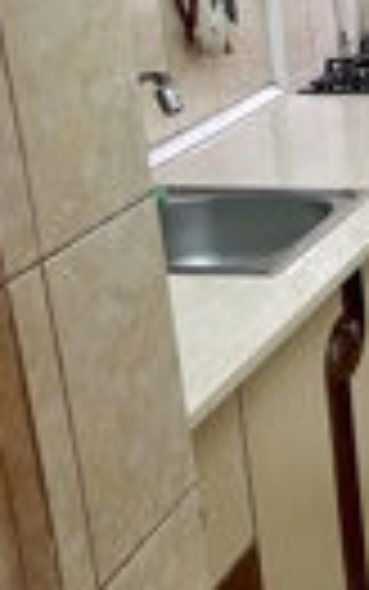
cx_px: 572
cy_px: 284
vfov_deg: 24.6
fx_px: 1350
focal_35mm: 84
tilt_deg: -18.8
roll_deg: +3.5
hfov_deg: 14.4
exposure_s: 1/60
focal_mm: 4.2
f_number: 1.6
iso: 160
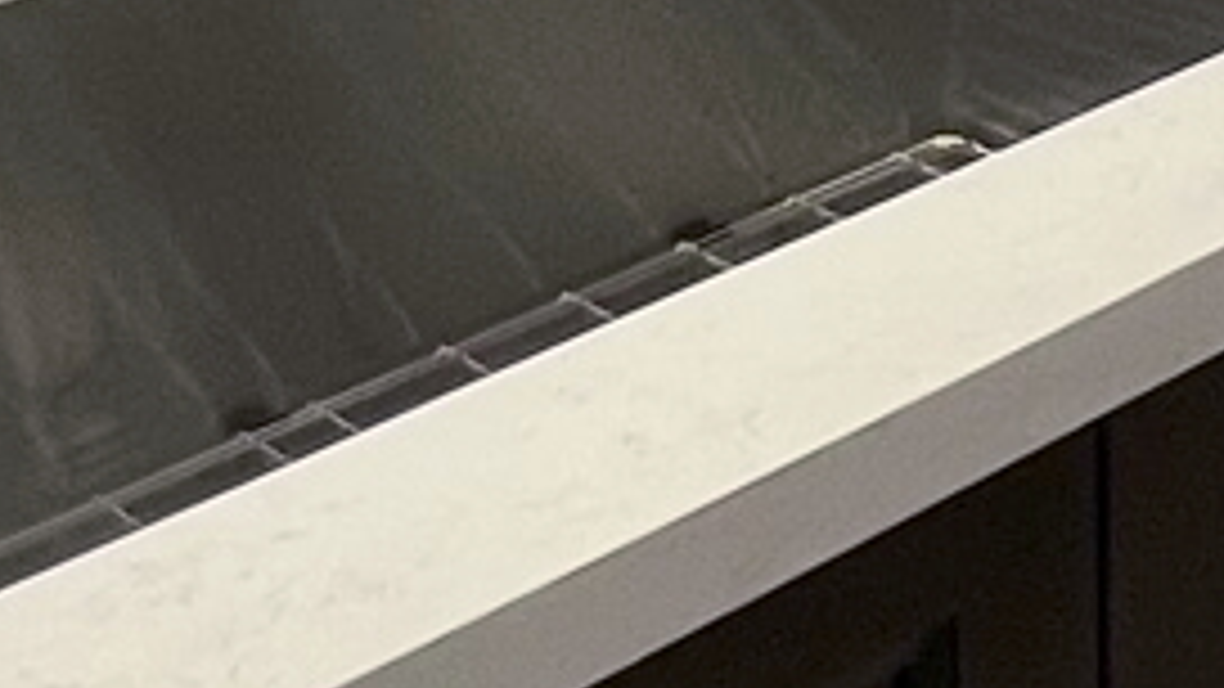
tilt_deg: -9.9
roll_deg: -0.7
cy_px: -863
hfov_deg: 19.0
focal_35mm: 105
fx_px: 3408
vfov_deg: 10.3
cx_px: 1530
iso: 100
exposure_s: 1/120
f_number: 1.8
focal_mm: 1.57
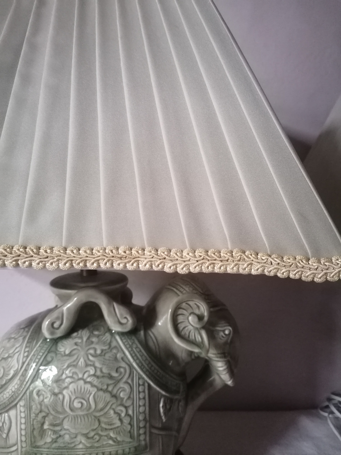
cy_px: 228
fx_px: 355
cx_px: 170
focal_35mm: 27
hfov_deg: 51.4
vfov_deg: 65.3
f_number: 1.8
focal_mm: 4.75
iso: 2500
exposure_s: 1/15
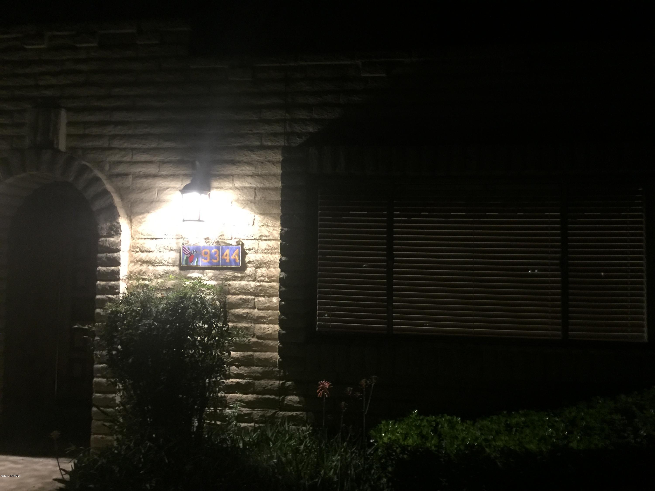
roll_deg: -0.4
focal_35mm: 29
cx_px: 328
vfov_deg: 48.2
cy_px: 246
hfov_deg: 61.7
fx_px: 549
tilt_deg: +0.8
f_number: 2.2
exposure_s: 1/4
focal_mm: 4.15
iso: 100
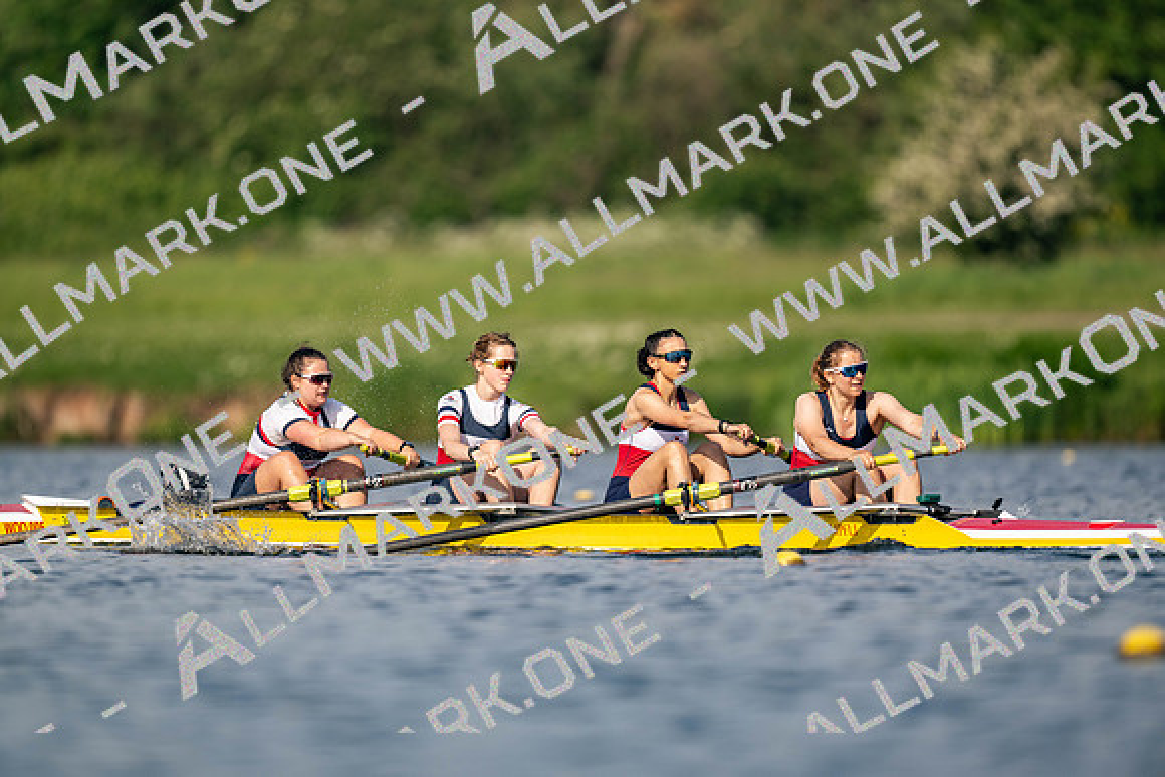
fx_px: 19420
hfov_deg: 3.4
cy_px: 388
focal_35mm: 600
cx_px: 582
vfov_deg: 2.3
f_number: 4
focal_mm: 600
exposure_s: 1/2500
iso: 220
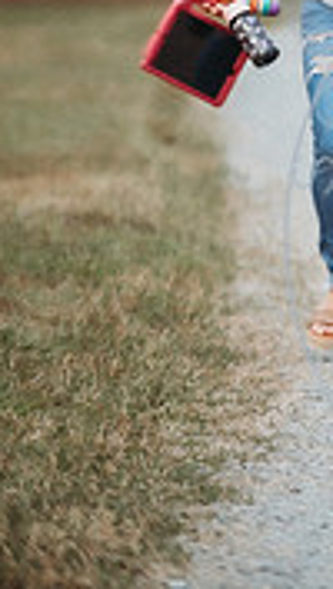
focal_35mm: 525
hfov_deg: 2.3
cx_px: 793
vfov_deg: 4.1
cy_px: -45
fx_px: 8214
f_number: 2.8
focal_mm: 150
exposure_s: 1/250
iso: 1000
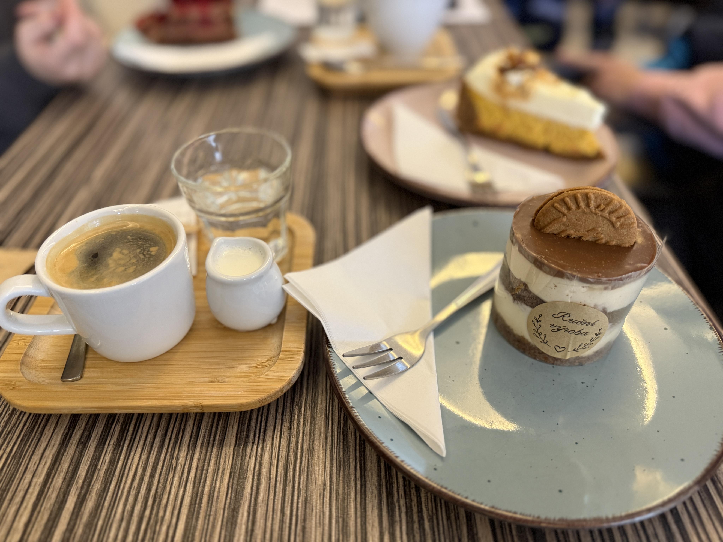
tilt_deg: -42.0
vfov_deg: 56.8
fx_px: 501
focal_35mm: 24
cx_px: 362
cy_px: 271
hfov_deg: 71.6
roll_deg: +0.0
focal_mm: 6.76
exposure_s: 1/60
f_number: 1.78
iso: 400
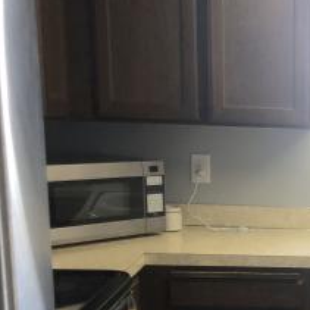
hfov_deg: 21.2
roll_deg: -1.6
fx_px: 760
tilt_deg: -13.9
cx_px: 389
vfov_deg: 22.3
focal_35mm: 75
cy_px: 298
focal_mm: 4
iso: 40
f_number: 1.8
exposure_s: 1/30
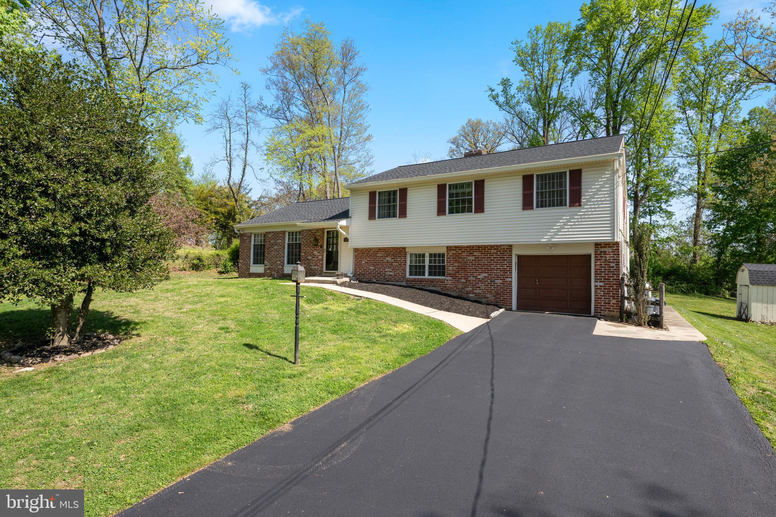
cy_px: 258
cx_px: 388
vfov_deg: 64.5
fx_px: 409
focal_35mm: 19
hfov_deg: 86.9
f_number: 7.1
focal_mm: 19
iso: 320
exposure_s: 1/640
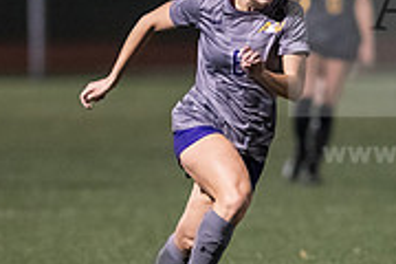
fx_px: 10636
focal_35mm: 967
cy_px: 199
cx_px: 222
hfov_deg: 2.1
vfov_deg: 1.4
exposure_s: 1/1000
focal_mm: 300
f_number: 2.8
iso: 8000
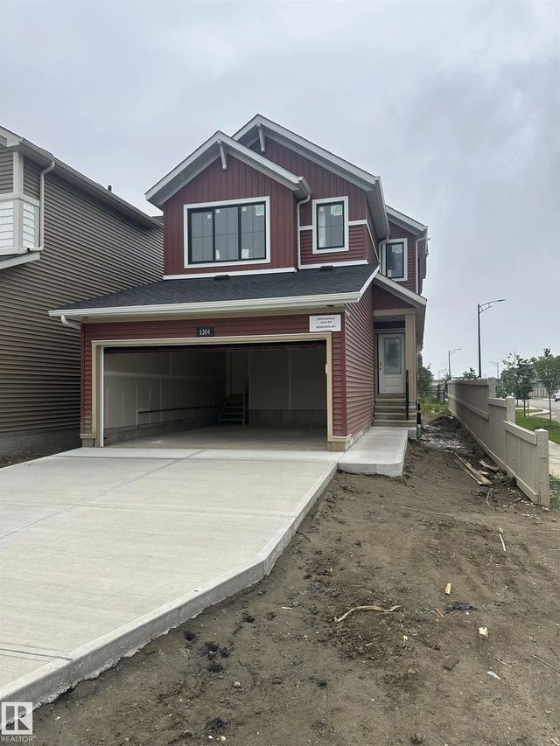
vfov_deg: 71.6
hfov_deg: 56.8
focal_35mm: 24
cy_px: 373
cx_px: 280
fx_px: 518
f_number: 1.78
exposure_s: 1/2028
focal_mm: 6.86
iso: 80
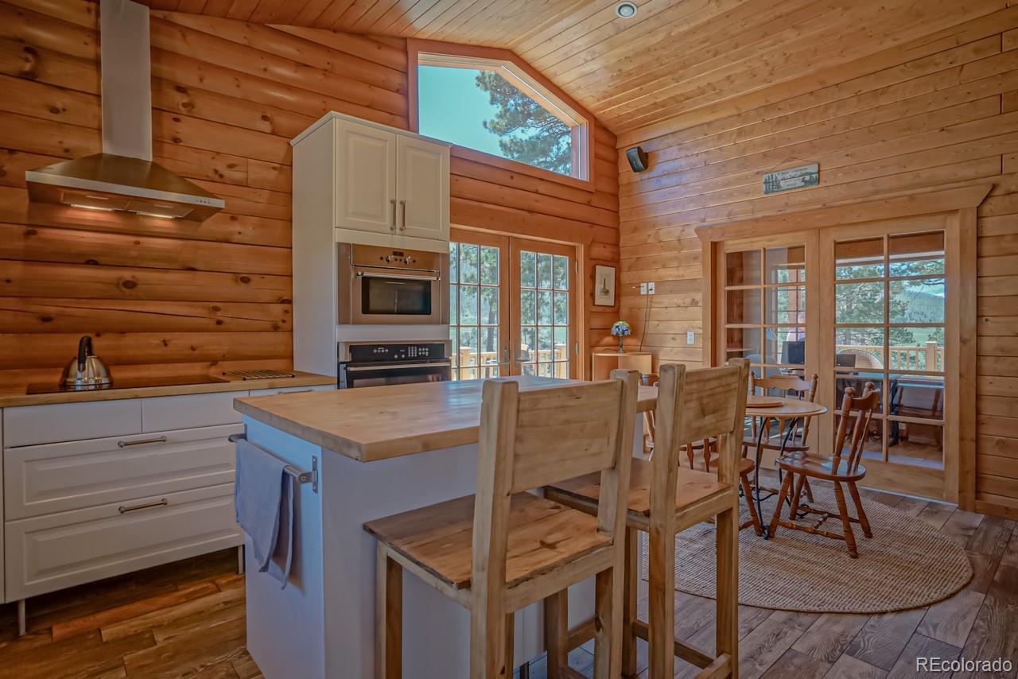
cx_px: 509
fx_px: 509
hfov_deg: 90.0
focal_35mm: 18
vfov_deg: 67.4
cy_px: 340
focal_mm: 18
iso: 400
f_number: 11
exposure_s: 1/10
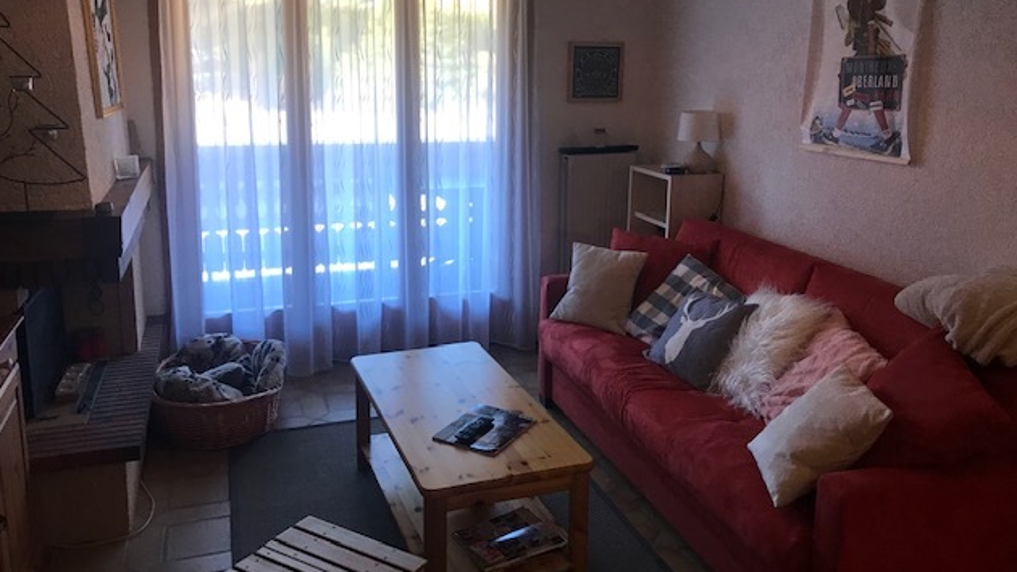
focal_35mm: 31
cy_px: 215
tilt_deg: -10.3
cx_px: 502
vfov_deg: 37.5
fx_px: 836
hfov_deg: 62.6
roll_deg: -0.2
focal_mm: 3.99
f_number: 1.8
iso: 25
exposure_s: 1/33
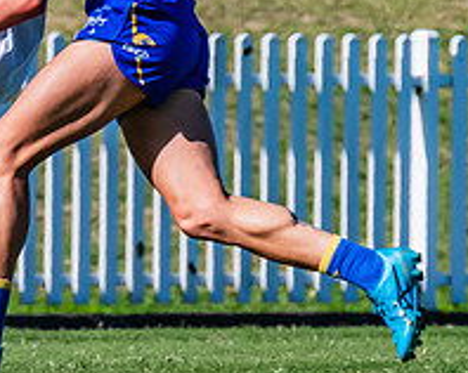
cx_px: -54
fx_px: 27550
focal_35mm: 1991
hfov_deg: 1.0
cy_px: 77
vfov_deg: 0.8
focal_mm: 420
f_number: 11
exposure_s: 1/1250
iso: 640
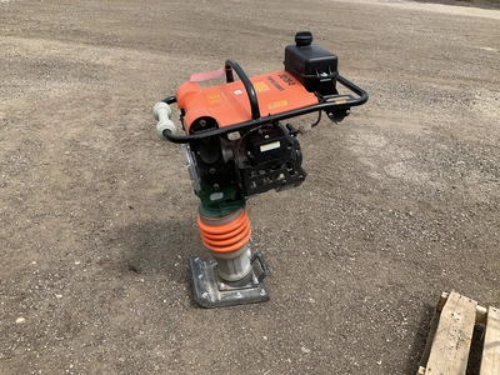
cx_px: 250
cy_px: 188
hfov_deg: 61.7
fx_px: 419
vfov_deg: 48.2
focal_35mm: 29
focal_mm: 3
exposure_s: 1/1534
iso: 25
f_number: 1.8
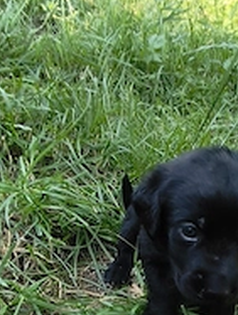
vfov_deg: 50.9
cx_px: 157
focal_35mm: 32
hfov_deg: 43.7
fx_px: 292
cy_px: 277
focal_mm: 1.65
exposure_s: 1/160
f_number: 2.2
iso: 50
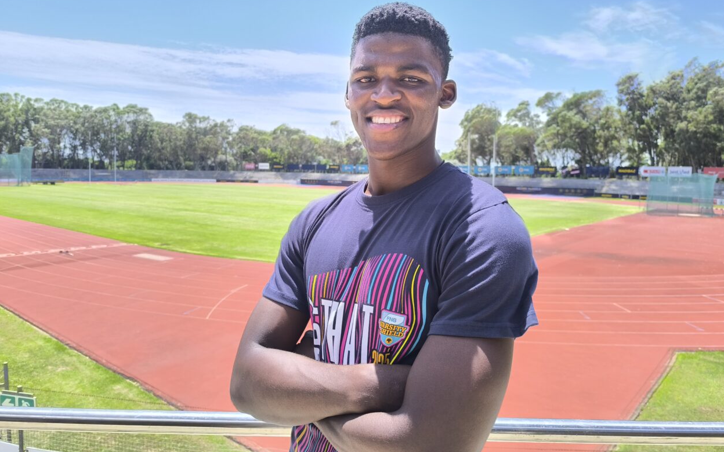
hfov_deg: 72.5
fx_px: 493
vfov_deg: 49.2
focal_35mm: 25
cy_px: 205
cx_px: 370
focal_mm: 6.14
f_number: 1.65
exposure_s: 1/368
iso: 50
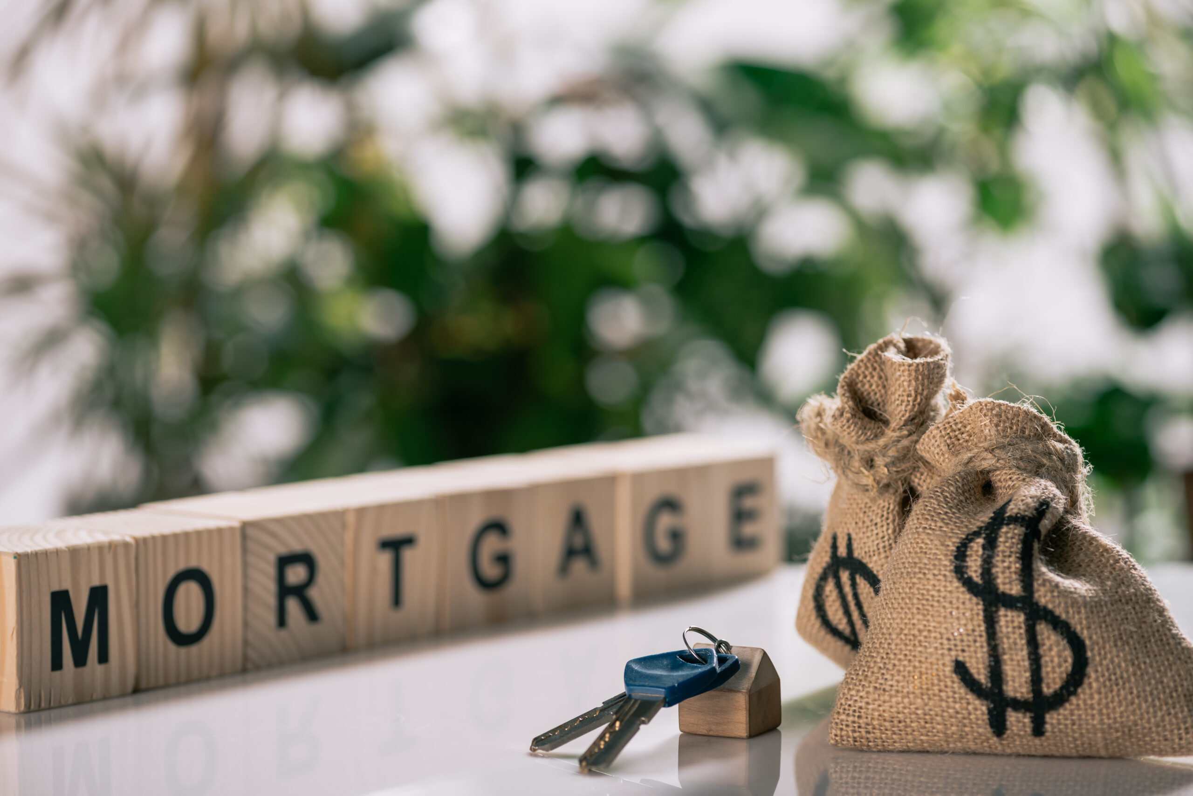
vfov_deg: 13.1
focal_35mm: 105
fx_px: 3481
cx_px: 596
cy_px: 398
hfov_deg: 19.4
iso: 125
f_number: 4
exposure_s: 1/200
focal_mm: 105
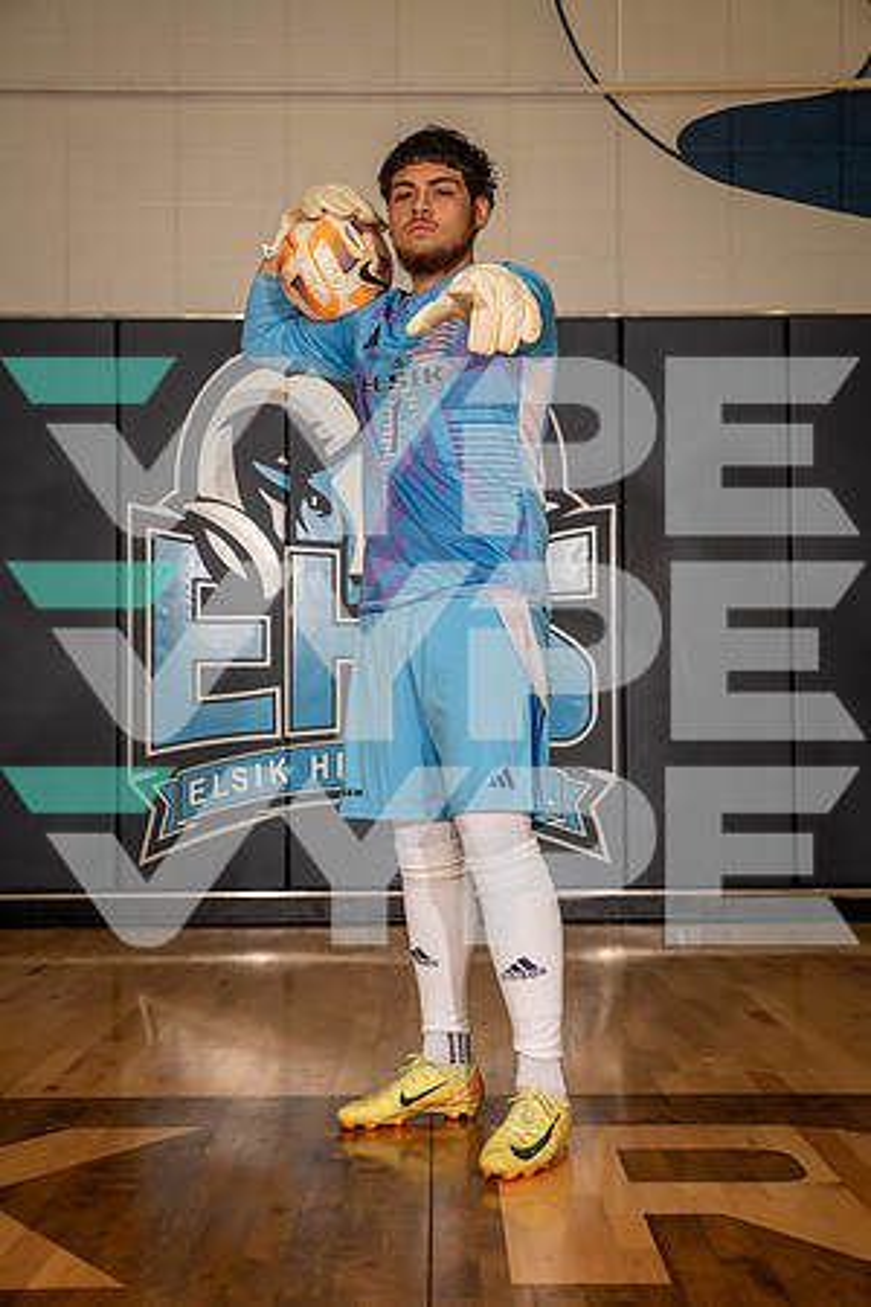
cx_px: 436
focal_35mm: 48
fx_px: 1742
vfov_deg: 41.1
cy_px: 654
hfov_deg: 28.1
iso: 800
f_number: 6.3
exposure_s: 1/400
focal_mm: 48
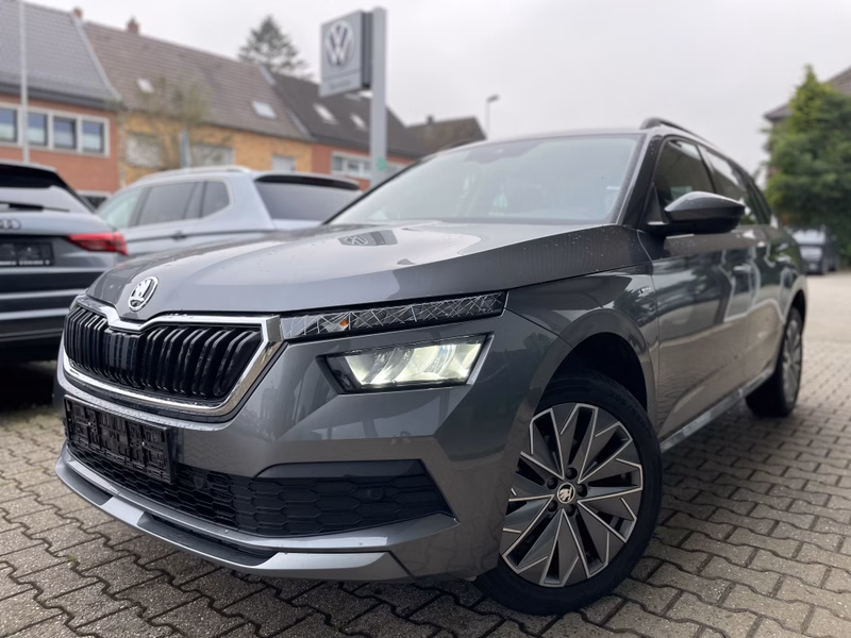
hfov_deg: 67.3
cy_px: 319
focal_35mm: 26
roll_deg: -1.4
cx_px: 426
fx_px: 639
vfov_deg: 53.1
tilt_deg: -5.3
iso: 50
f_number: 1.6
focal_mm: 4.2
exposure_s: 1/647
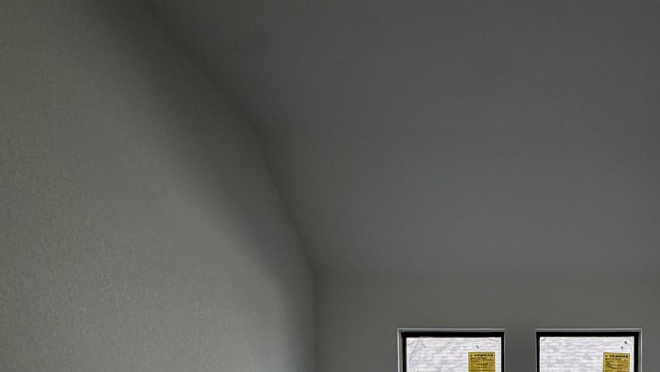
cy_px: 460
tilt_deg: -3.5
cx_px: 531
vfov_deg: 31.7
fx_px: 525
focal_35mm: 30
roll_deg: +0.7
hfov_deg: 59.1
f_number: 2.2
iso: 64
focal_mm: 2.22
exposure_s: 1/121
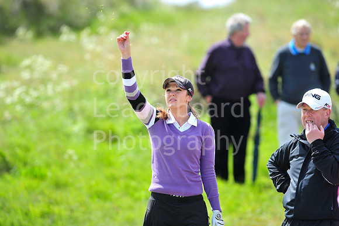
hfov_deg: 6.9
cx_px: 170
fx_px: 2823
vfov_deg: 4.6
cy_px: 113
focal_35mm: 300
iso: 400
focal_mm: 300
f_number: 5.6
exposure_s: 1/1600
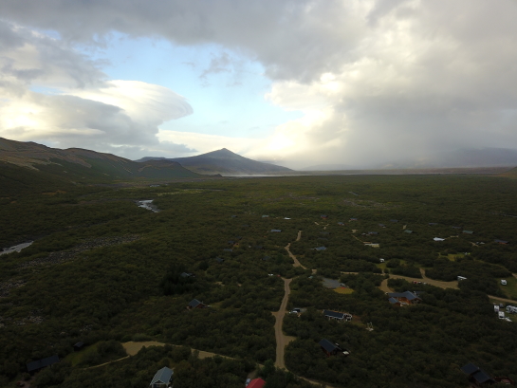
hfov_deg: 67.3
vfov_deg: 53.1
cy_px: 194
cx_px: 258
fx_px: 388
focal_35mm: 26
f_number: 2.2
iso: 108
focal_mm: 4.73
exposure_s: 1/25
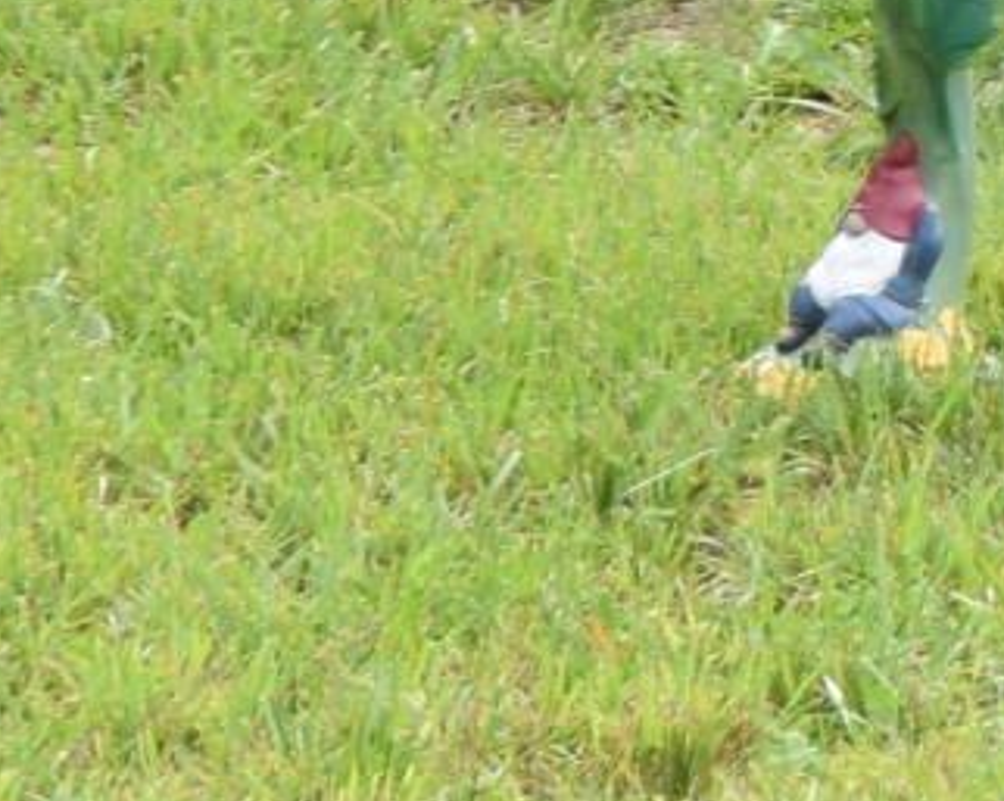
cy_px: -1842
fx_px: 29224
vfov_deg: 1.6
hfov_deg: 2.0
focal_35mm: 984
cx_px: 2831
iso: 400
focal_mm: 75
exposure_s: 1/250
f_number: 8
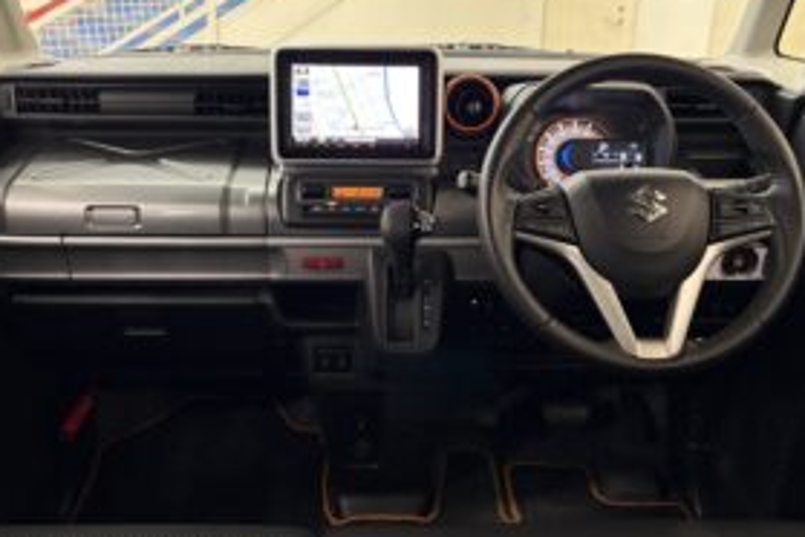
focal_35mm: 34
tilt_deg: -20.6
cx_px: 398
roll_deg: +1.0
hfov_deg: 55.8
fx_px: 760
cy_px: 244
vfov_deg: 38.8
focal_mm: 5.96
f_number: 1.6
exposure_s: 1/48
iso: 400
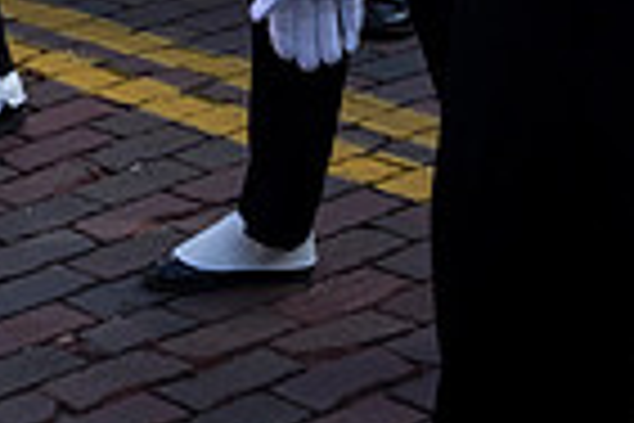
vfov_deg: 7.8
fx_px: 2976
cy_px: -376
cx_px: -549
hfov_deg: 11.2
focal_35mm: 169
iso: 400
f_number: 7.1
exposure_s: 1/200
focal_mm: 27
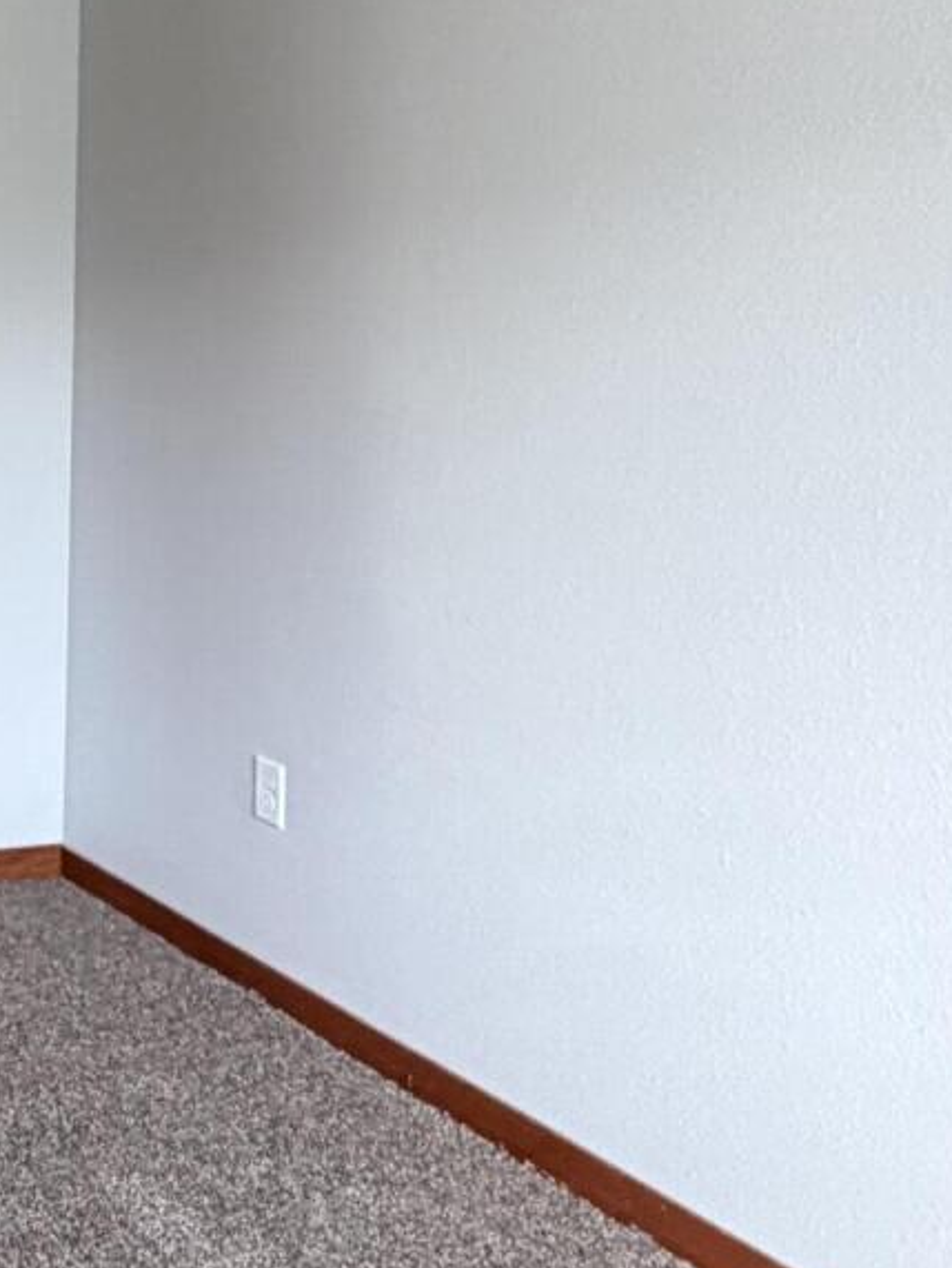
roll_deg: -0.6
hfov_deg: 22.9
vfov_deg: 37.9
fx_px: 1795
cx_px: -550
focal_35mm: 49
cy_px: 311
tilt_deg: -1.2
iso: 160
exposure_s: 1/121
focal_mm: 2.22
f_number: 2.2
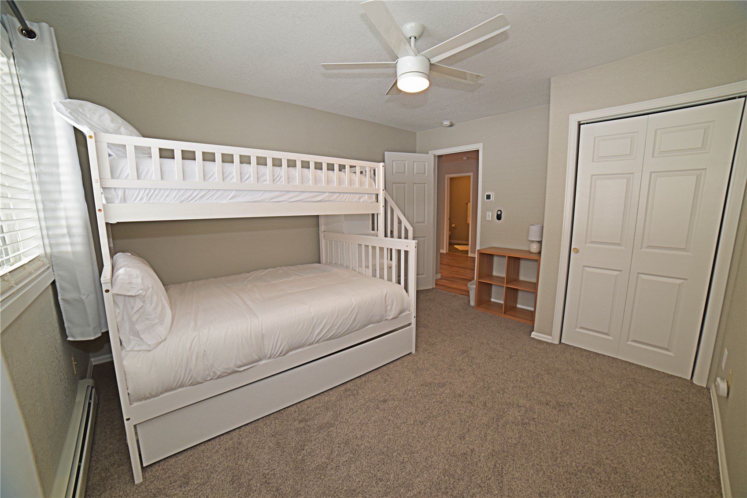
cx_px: 374
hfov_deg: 104.2
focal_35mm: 14
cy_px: 249
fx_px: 291
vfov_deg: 81.2
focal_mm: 14
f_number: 6.3
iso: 500
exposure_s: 1/60
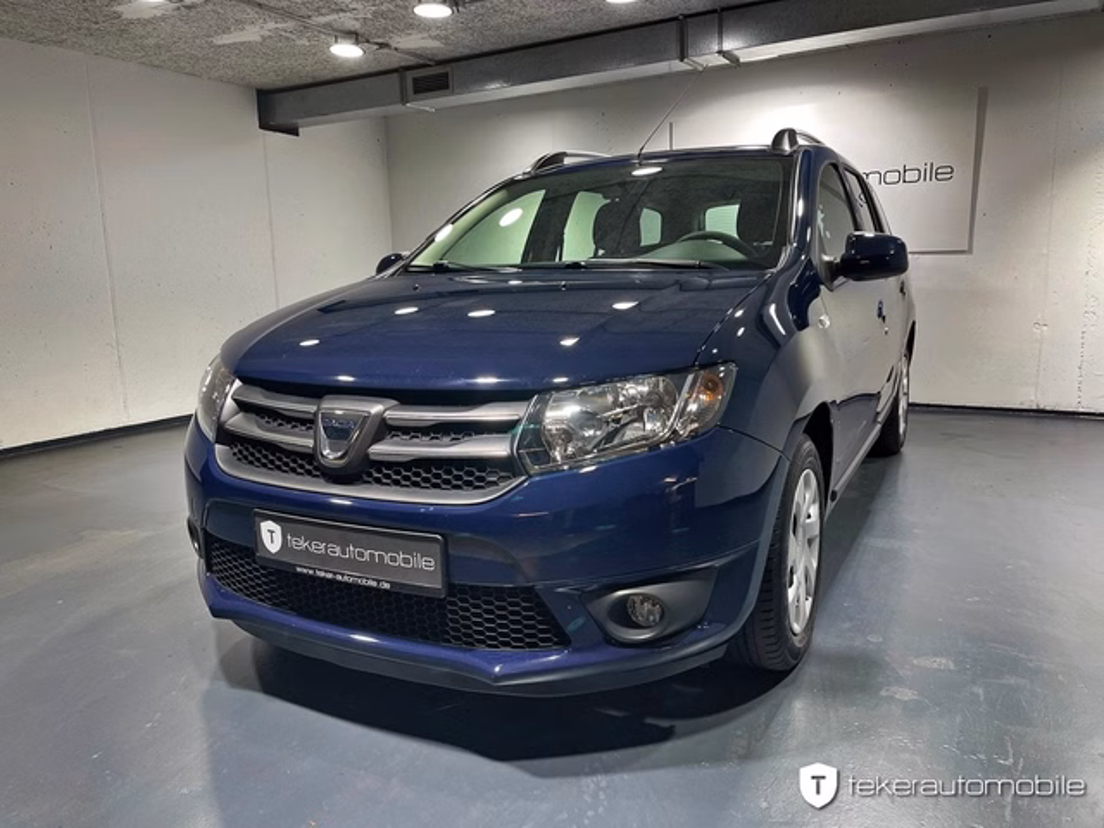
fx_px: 829
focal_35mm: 26
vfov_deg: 53.1
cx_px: 552
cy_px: 414
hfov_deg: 67.3
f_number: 1.6
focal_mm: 5.1
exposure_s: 1/100
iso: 125
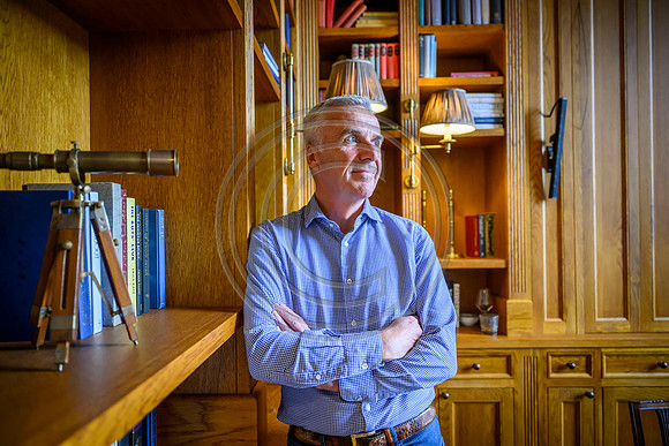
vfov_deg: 53.2
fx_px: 446
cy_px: 223
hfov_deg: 73.7
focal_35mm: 24
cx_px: 334
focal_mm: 24
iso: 1600
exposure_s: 1/125
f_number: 2.8
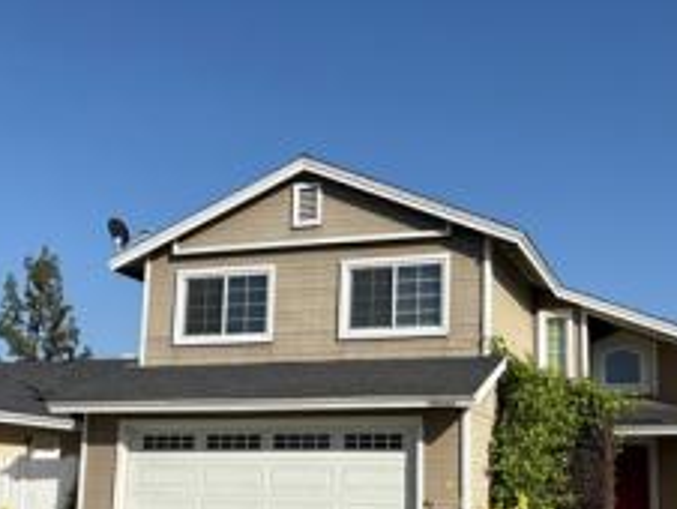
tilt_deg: +9.8
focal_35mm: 46
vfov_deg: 31.3
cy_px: 347
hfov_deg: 41.1
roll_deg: -0.8
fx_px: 901
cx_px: 398
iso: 50
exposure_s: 1/4608
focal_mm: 5.96
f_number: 1.6
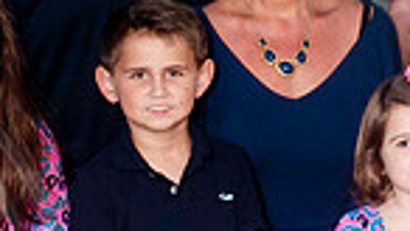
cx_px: 289
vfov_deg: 6.1
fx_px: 2174
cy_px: 35
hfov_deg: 10.8
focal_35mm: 200
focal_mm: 32
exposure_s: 1/60
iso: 200
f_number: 8
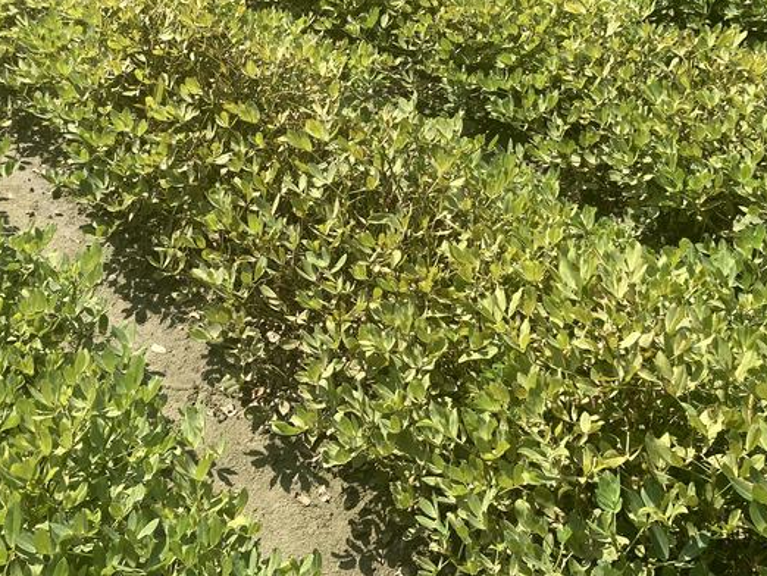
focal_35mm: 50
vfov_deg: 28.4
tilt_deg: -27.4
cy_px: 104
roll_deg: -1.3
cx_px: 342
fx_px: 1108
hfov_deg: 38.1
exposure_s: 1/1263
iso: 20
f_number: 1.8
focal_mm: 3.99
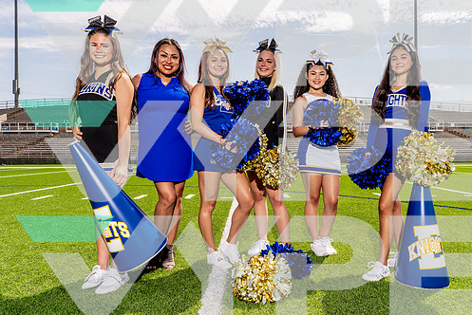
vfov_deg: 46.4
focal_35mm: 28
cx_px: 260
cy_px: 151
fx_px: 367
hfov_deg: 65.3
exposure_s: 1/250
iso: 100
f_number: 11
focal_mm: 24
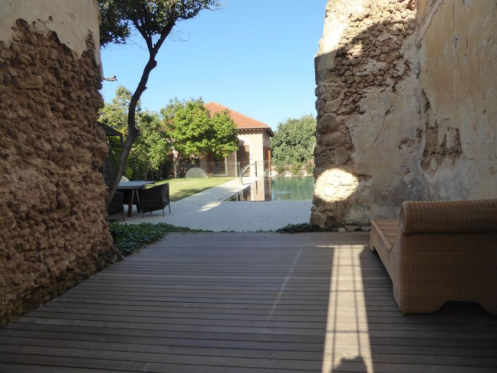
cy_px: 186
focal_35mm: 25
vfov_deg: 54.9
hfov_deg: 69.4
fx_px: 359
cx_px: 248
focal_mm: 4.3
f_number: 3.3
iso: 160
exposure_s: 1/500
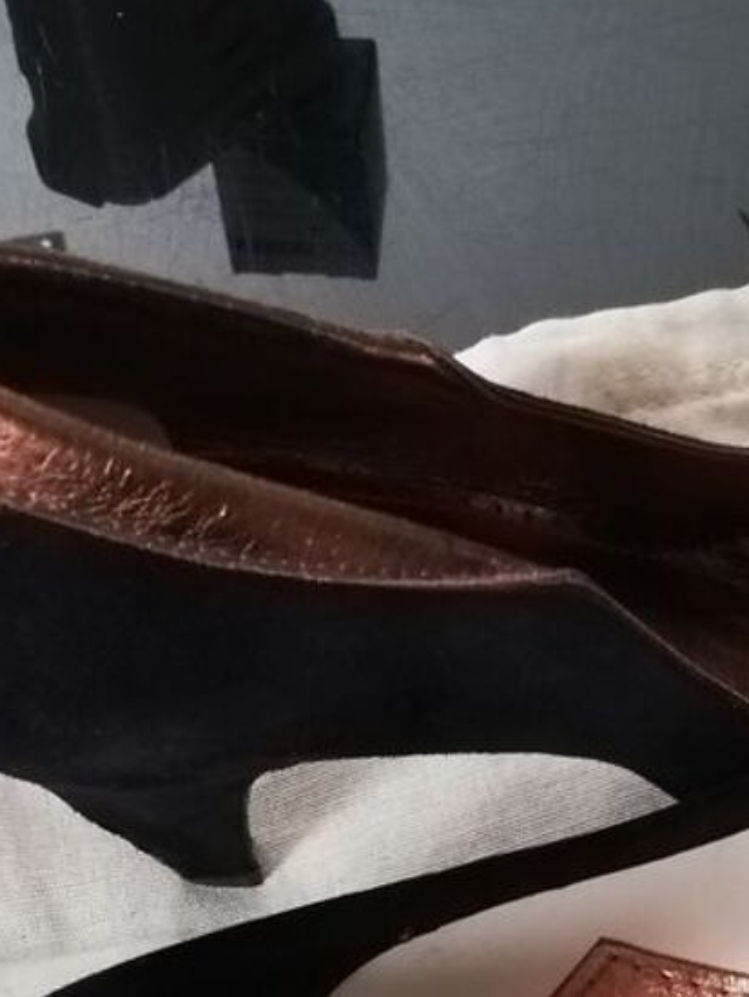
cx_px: 709
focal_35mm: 63
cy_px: 873
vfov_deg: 29.6
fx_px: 1816
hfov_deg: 22.6
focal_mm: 3.81
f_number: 2.2
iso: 800
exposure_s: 1/16.7
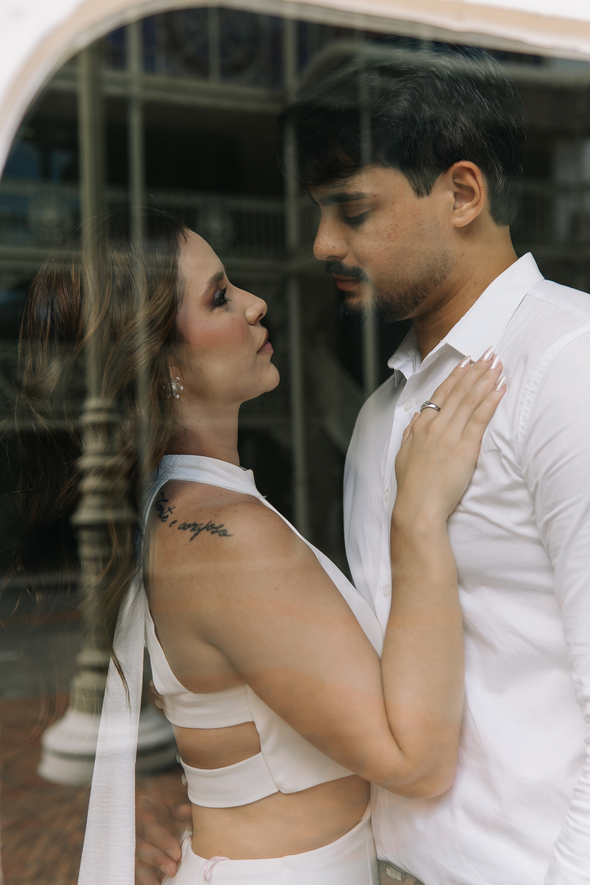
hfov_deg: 29.9
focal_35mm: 45
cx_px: 295
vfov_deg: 43.6
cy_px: 442
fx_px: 1106
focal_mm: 30
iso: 160
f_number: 2.5
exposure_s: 1/200
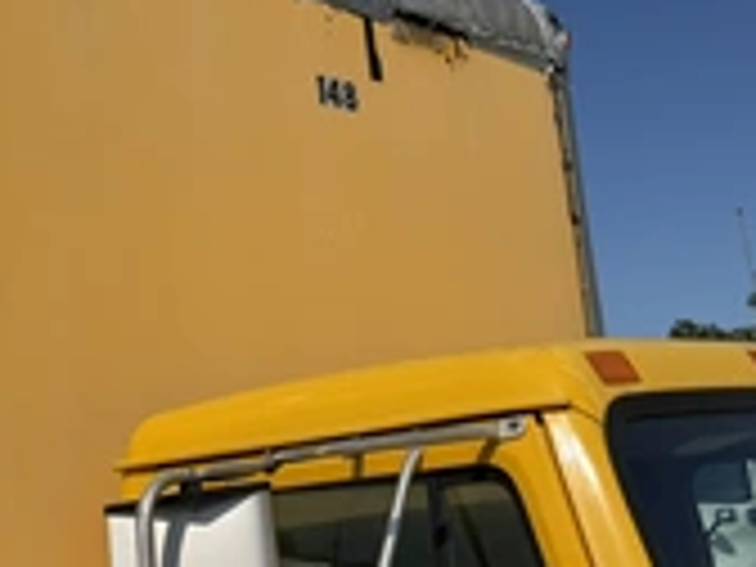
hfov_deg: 33.8
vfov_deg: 25.5
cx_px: 338
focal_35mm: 57
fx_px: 1245
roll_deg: +6.4
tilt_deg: +18.0
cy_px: 166
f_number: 1.78
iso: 80
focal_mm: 6.76
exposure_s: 1/9091
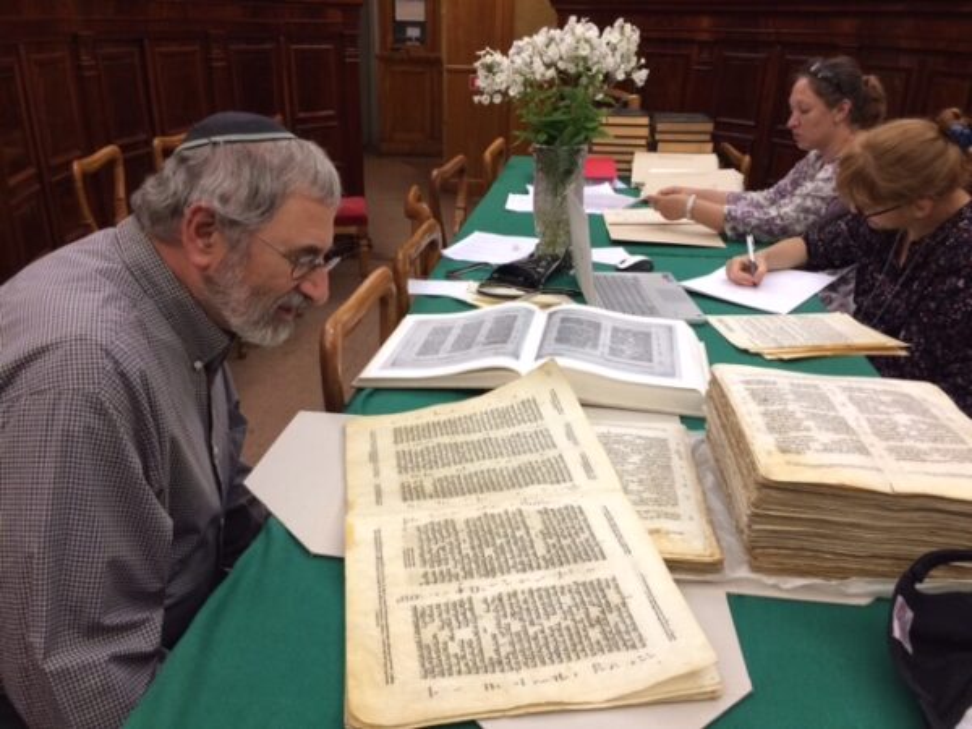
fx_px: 814
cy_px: 364
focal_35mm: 29
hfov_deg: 61.7
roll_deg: -0.8
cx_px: 486
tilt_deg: -24.4
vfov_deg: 48.2
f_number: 2.2
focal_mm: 4.15
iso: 200
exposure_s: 1/33
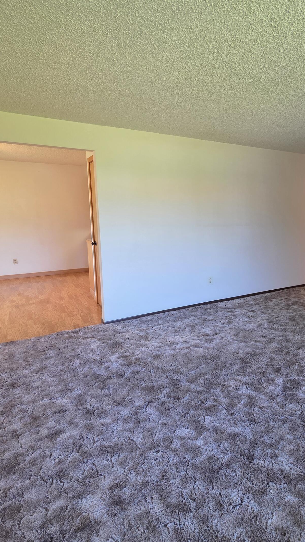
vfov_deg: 86.6
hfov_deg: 54.2
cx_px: 214
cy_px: 261
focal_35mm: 20
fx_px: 288
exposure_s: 1/60
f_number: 1.9
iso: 200
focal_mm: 2.2
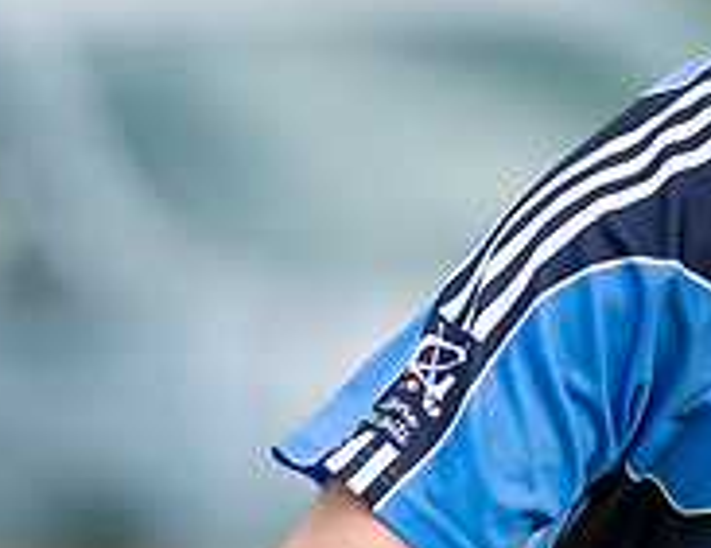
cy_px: 597
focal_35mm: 1732
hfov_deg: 1.1
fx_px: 35928
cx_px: 903
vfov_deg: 0.9
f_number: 2.8
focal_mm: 300
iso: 110
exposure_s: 1/1600
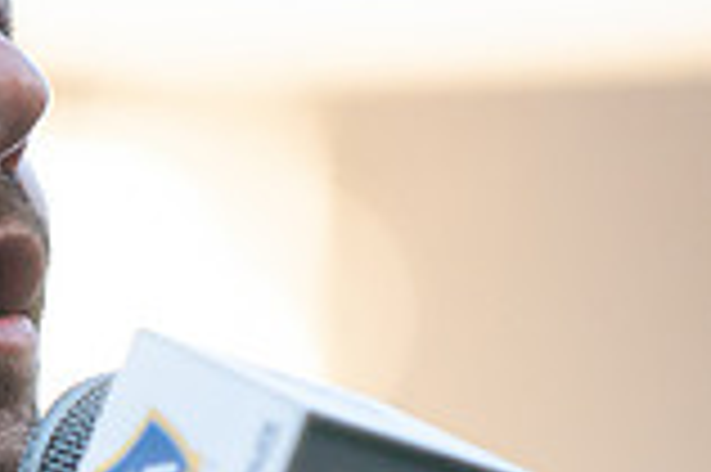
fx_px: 12646
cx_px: -117
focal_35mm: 641
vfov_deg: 2.1
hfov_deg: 3.2
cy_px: 373
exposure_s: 1/2500
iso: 800
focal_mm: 175
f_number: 2.8
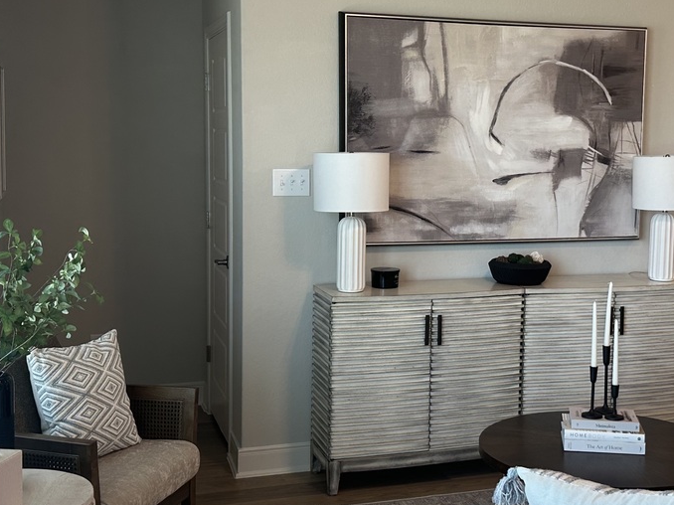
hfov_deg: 37.2
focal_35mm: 51
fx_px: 993
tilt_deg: -5.2
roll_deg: -1.6
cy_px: 246
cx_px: 432
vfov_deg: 28.5
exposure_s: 1/120
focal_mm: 6.86
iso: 100
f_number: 1.78
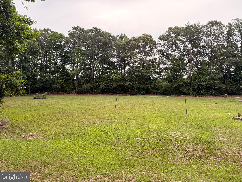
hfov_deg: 71.6
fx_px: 168
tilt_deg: -2.0
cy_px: 91
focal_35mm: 24
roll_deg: +0.6
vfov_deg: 56.8
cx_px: 121
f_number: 1.78
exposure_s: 1/1585
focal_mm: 6.76
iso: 100
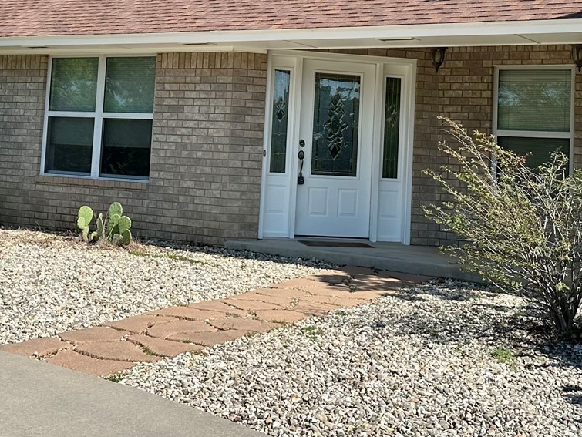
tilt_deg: +4.5
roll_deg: -1.8
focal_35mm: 61
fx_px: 1026
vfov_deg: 23.5
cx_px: 286
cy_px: 63
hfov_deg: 31.7
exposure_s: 1/4184
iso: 80
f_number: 1.78
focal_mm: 6.86
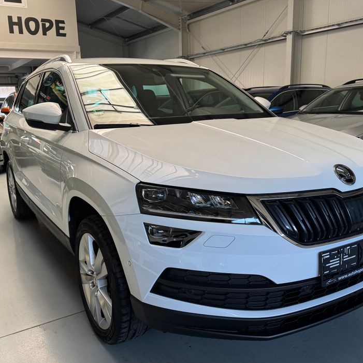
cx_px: 166
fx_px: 368
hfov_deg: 52.5
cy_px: 188
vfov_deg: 52.5
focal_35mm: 31
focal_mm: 6.76
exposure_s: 1/121
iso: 125
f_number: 1.78
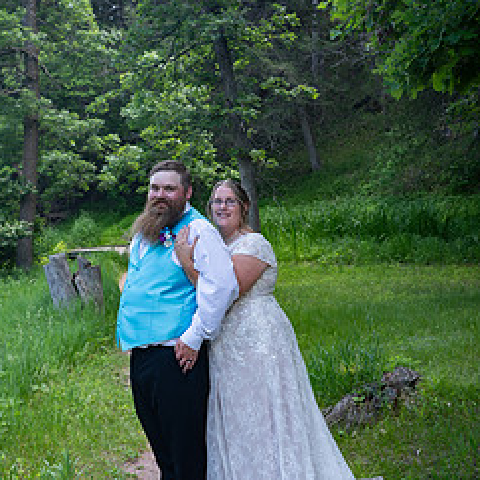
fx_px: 863
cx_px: 221
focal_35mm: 55
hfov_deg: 31.1
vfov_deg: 31.0
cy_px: 275
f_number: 5
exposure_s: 1/125
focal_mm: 35
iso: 100
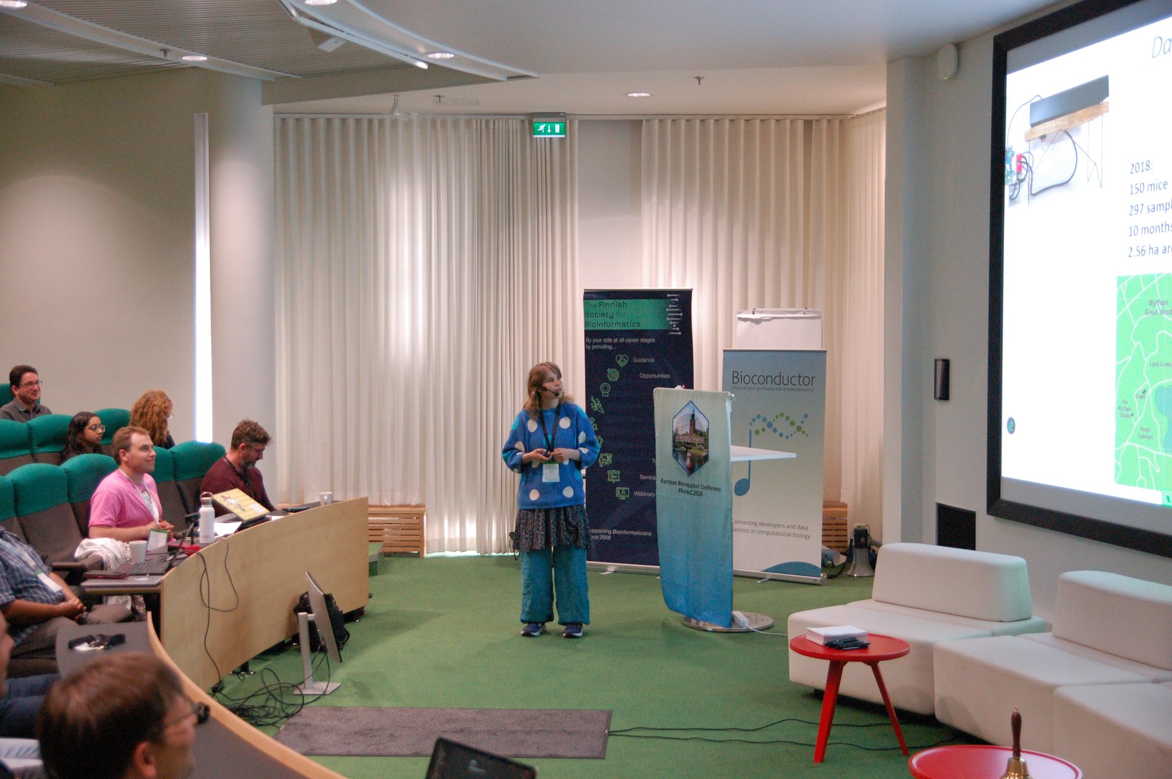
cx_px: 586
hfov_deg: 42.4
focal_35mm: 46
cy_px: 390
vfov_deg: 28.9
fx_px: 1513
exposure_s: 1/125
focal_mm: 31
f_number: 3.5
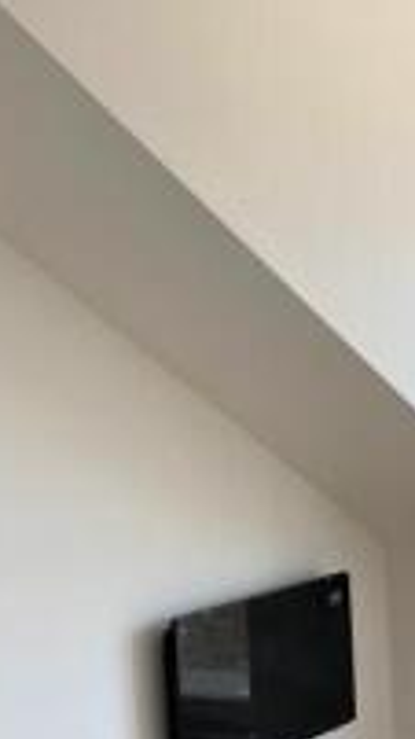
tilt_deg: -10.1
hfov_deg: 13.6
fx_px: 1605
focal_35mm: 82
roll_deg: -1.4
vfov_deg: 25.4
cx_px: 674
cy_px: 616
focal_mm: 4.25
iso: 32
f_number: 1.8
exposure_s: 1/317
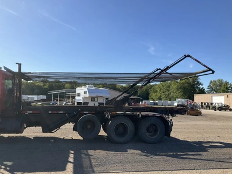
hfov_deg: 61.7
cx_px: 116
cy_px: 87
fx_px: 194
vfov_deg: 48.2
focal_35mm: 29
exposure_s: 1/2058
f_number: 1.8
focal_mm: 3
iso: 25
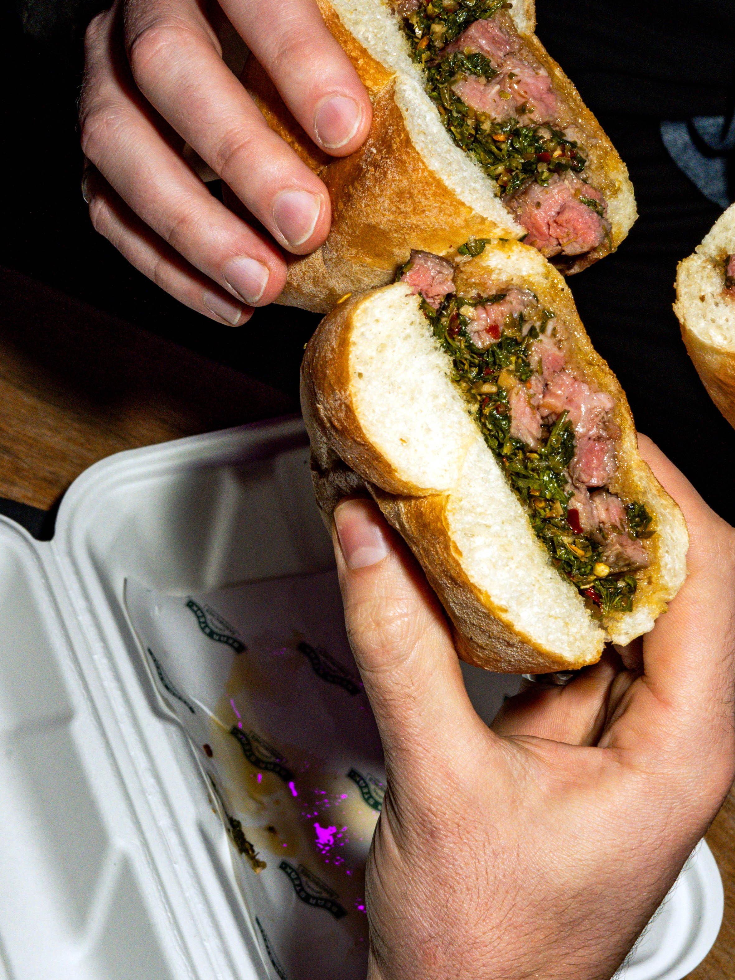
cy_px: 352
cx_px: 334
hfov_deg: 19.9
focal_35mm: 74
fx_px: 2095
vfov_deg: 26.2
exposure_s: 1/200
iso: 800
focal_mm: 40
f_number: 16
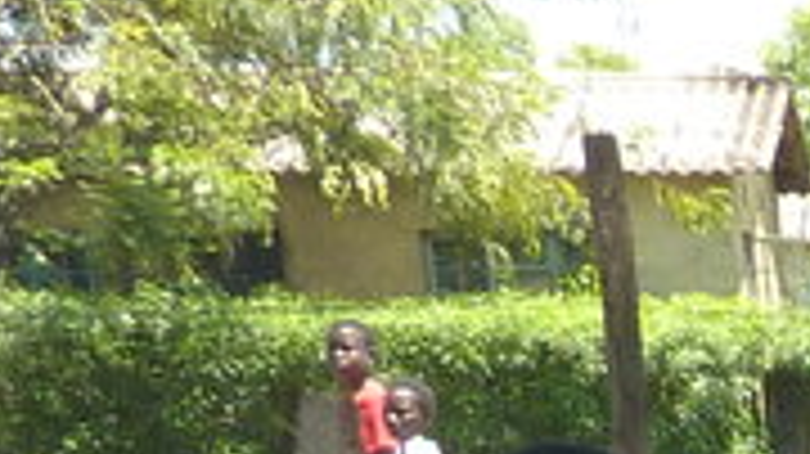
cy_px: 1227
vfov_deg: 7.2
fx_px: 3327
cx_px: 2124
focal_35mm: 155
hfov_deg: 11.0
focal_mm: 4.1
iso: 125
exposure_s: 1/160
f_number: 4
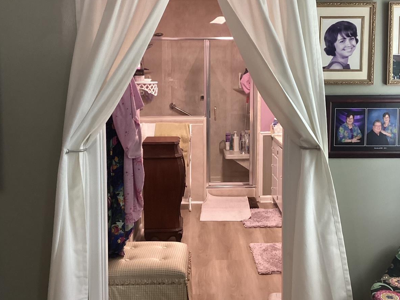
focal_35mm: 43
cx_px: 216
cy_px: 119
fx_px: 497
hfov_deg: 43.8
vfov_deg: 33.5
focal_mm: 3.3
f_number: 2.4
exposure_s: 1/60
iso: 250
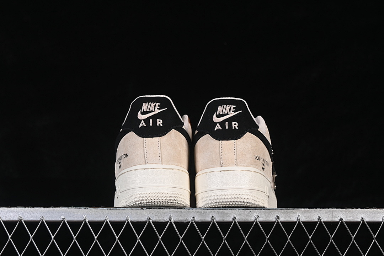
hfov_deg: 27.0
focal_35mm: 75
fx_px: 800
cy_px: 128
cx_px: 192
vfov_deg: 18.2
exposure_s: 1/80
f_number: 8
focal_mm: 50
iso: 160
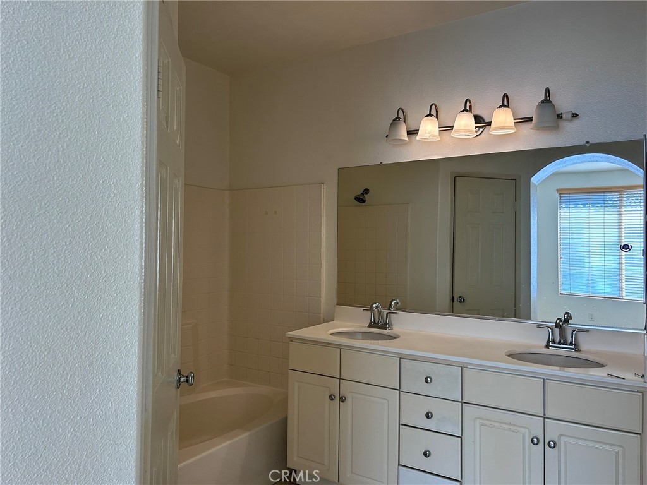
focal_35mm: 26
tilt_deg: +0.6
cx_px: 324
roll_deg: +0.4
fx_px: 486
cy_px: 242
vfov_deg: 53.1
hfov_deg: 67.3
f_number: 1.5
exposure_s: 1/142
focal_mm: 5.7
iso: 64
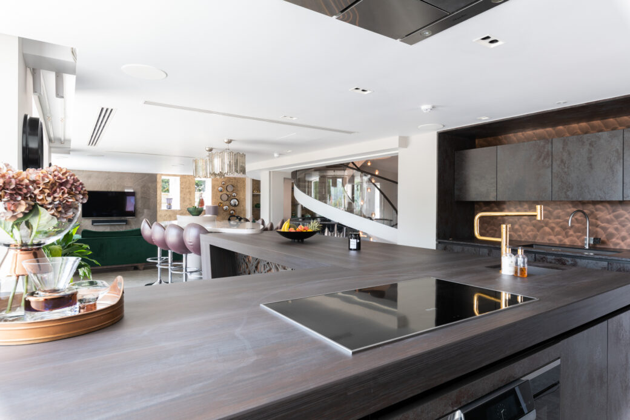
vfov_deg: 59.5
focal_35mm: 21
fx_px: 367
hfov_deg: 81.2
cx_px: 315
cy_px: 210
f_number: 8
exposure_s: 1/8
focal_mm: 21
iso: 200
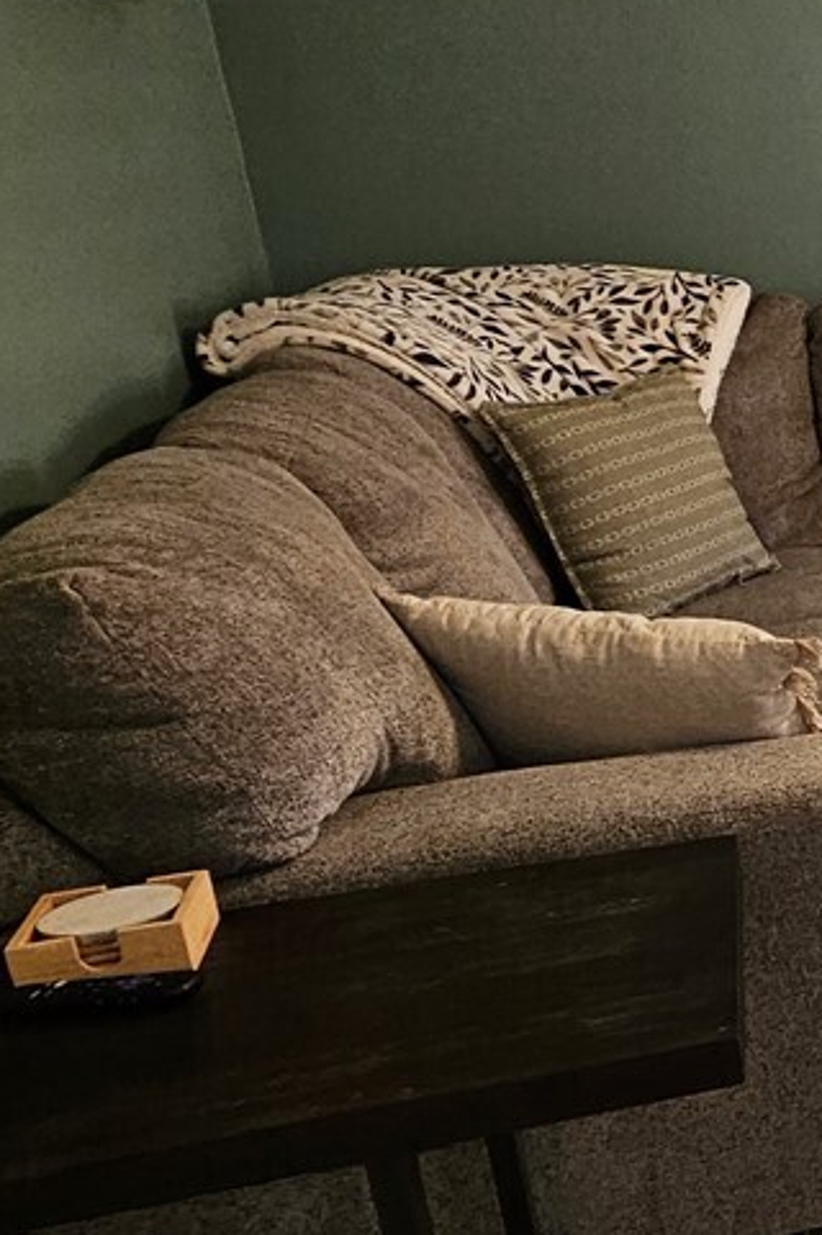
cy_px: 644
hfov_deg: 19.5
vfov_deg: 43.6
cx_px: 1580
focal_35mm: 45
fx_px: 1543
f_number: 2.2
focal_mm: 2.2
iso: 200
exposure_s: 1/60
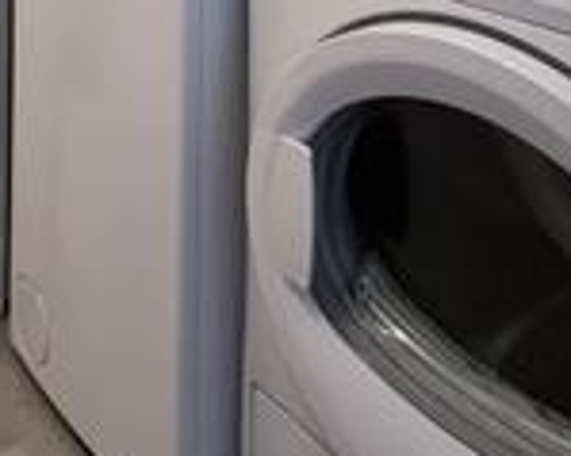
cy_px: -280
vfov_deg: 22.5
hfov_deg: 34.6
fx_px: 861
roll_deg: -0.4
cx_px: 57
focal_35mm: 51
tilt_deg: -0.5
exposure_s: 1/49
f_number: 1.8
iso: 320
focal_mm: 1.57
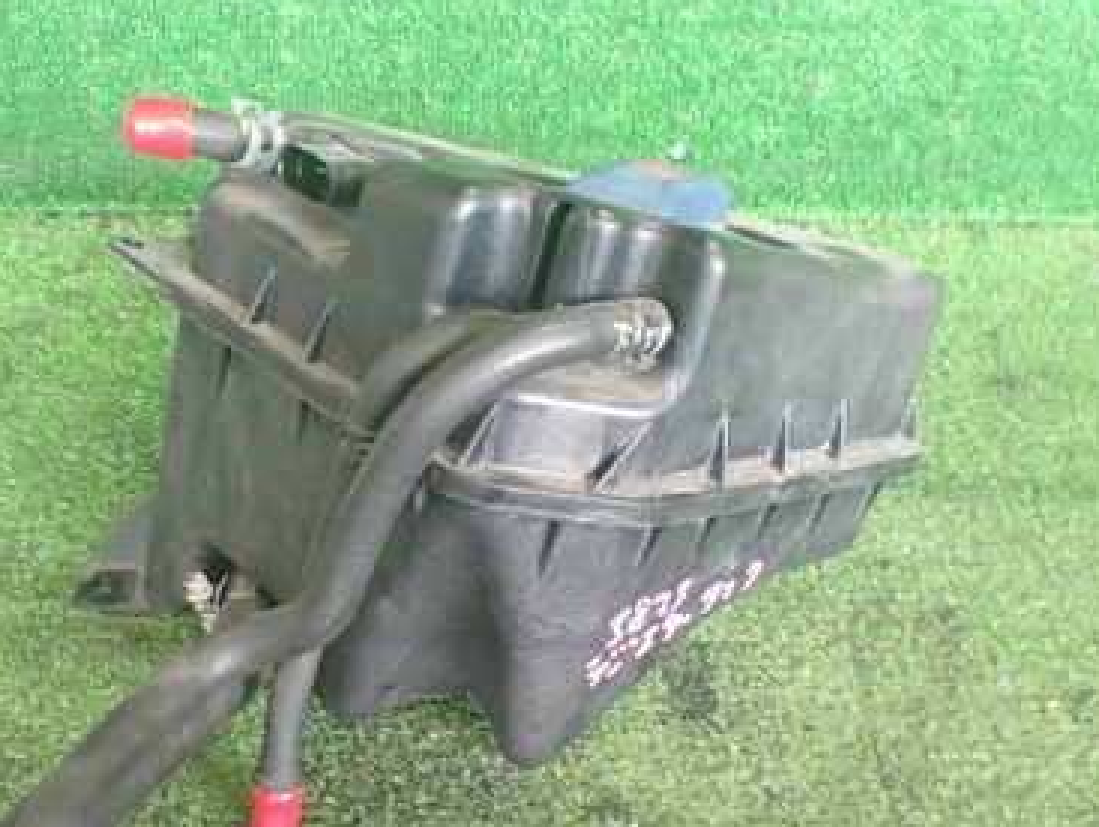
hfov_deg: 38.6
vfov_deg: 29.6
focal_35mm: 49
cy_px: 497
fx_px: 1557
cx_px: 410
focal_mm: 5.4
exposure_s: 1/100
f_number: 2.3
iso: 800
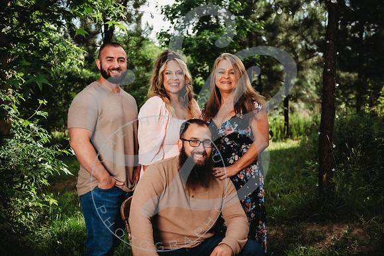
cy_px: 128
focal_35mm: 45
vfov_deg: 29.9
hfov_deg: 43.6
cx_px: 192
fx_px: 480
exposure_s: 1/200
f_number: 2.8
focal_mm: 45
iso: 50
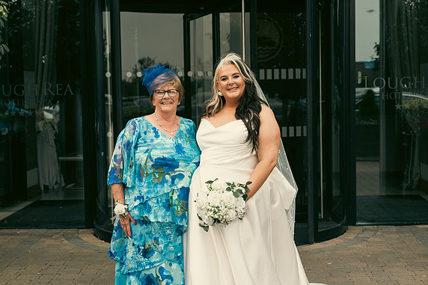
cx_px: 214
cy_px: 143
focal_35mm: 71
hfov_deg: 28.5
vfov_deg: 19.2
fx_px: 844
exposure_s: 1/250
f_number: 5
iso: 125
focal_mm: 70
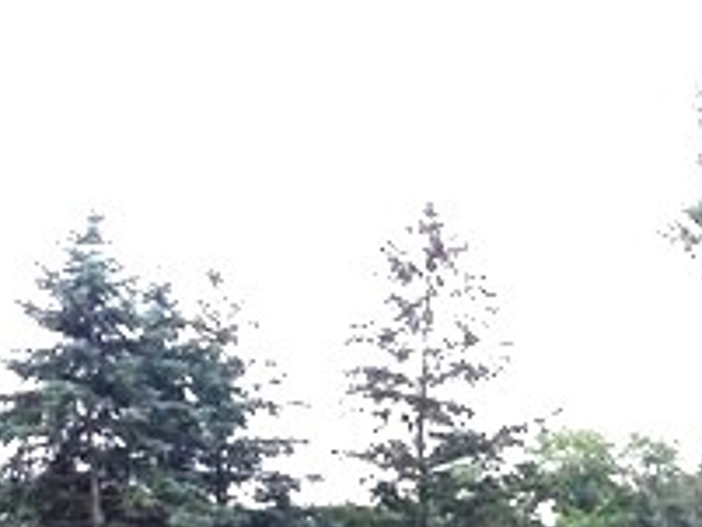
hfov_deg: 17.0
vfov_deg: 13.4
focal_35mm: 105
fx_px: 2131
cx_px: 1048
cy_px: 757
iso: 50
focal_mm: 4.12
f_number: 2.4
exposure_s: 1/695
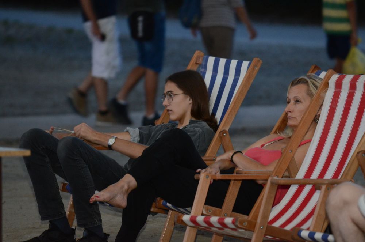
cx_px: 182
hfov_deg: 6.9
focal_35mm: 300
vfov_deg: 4.6
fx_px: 3035
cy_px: 121
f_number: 4
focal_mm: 200
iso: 2500
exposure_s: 1/40
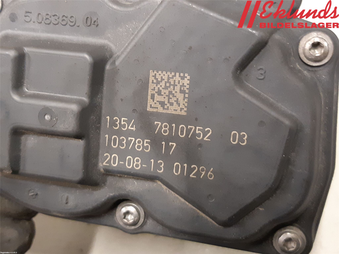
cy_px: 127
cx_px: 170
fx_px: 255
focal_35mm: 26
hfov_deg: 67.3
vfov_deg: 53.1
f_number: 1.7
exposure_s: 1/25
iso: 320
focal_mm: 3.93
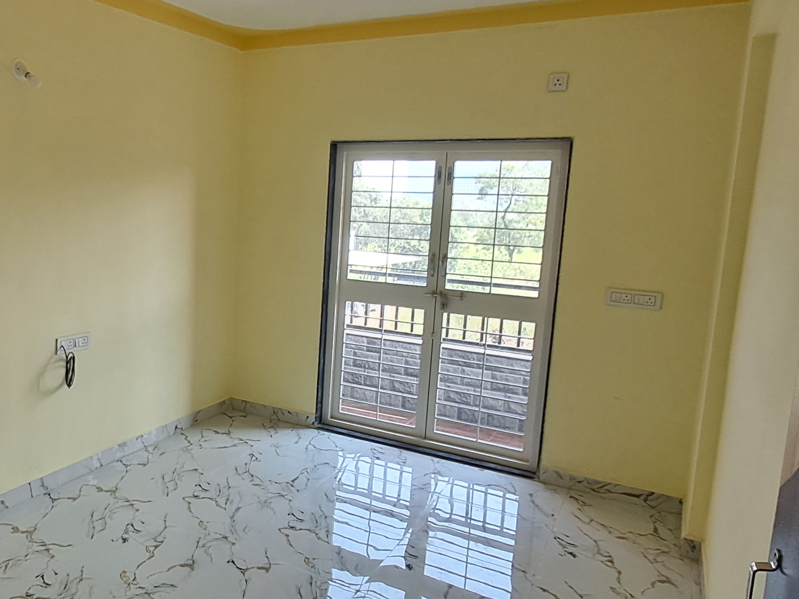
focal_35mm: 31
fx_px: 715
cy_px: 275
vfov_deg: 45.4
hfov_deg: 56.1
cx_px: 220
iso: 40
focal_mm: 1.64
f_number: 2.2
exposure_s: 1/100
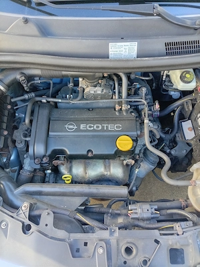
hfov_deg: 54.8
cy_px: 134
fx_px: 193
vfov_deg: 69.4
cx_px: 100
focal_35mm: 25
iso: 200
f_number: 1.8
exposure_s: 1/33.3
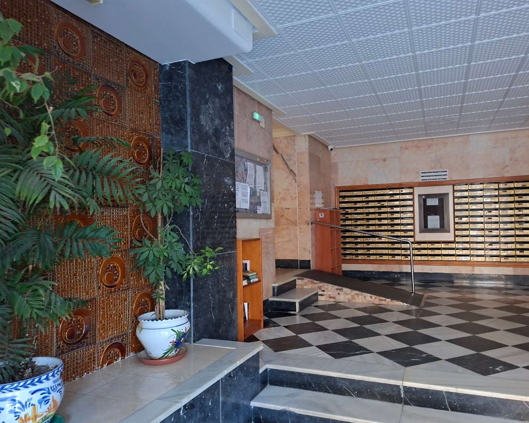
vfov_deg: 58.8
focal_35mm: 24
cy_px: 211
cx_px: 282
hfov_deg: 70.2
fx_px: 376
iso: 320
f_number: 1.8
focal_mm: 5.54
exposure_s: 1/25
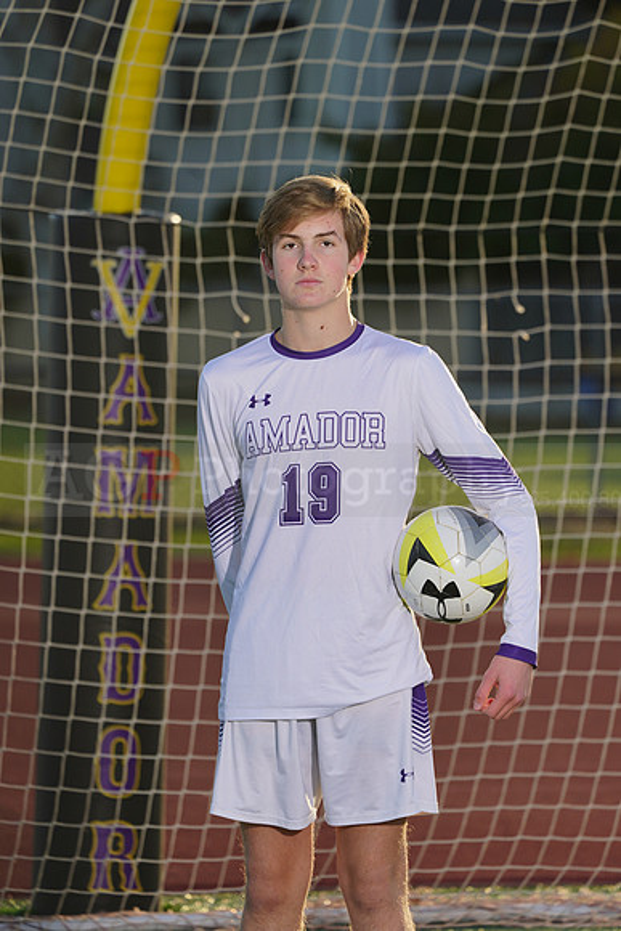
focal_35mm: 339
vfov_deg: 6.1
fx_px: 8766
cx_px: 310
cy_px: 466
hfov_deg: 4.1
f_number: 8
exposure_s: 1/200
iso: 100
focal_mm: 339
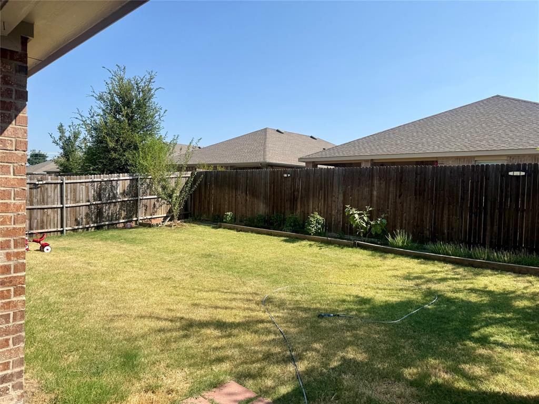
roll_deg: -1.9
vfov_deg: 56.8
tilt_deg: -1.8
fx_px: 374
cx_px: 270
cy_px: 202
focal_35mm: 24
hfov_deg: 71.6
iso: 80
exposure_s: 1/4167
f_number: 1.78
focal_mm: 6.76
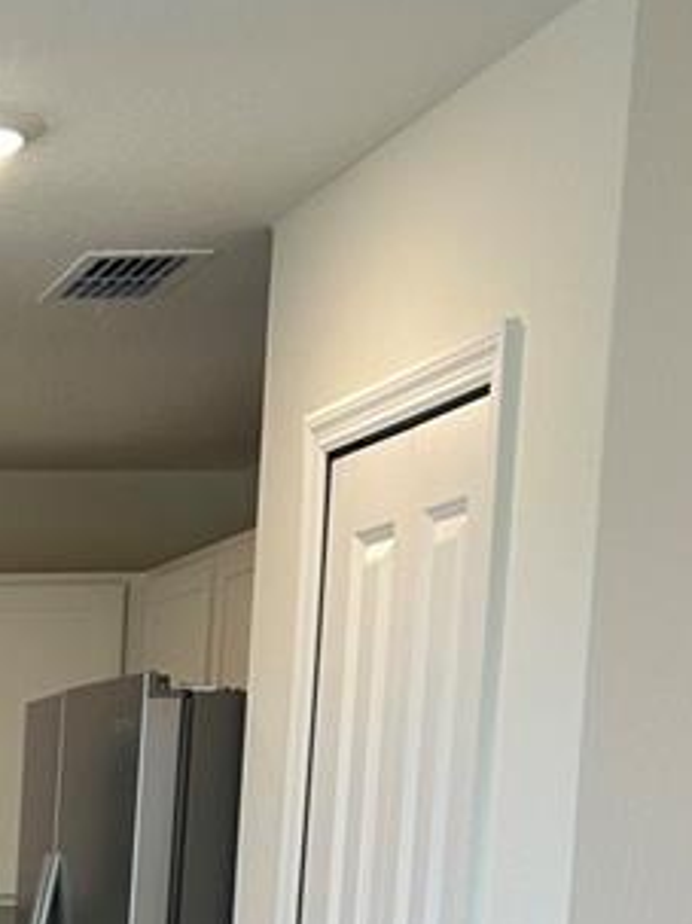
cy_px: 1308
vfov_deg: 18.7
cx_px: -537
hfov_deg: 13.9
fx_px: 2534
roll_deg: -0.9
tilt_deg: -8.7
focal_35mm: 95
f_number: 1.78
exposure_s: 1/120
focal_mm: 6.86
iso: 80
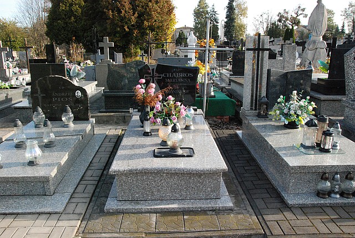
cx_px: 178
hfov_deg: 59.4
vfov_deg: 41.8
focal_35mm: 32
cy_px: 119
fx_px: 311
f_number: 11
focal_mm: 21
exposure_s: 1/500
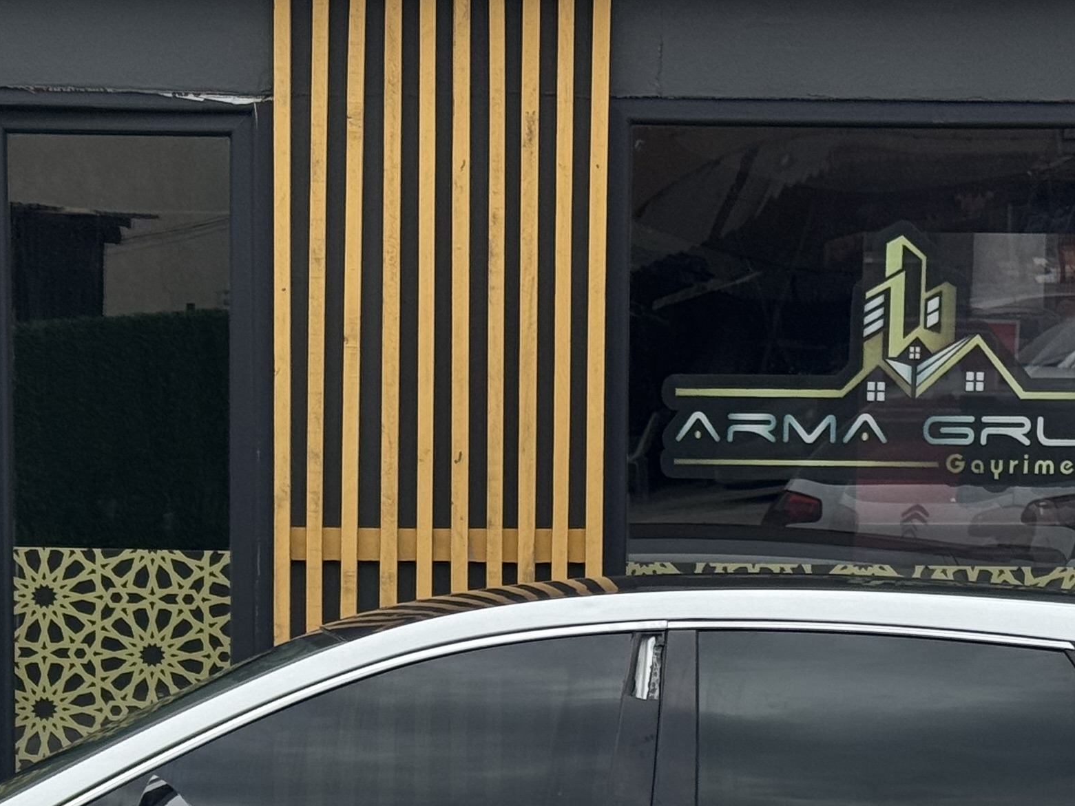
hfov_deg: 15.9
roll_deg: -0.5
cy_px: 927
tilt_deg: -7.7
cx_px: 481
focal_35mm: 124
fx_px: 3851
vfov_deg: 11.7
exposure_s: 1/2833
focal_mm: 6.76
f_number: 1.78
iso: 64
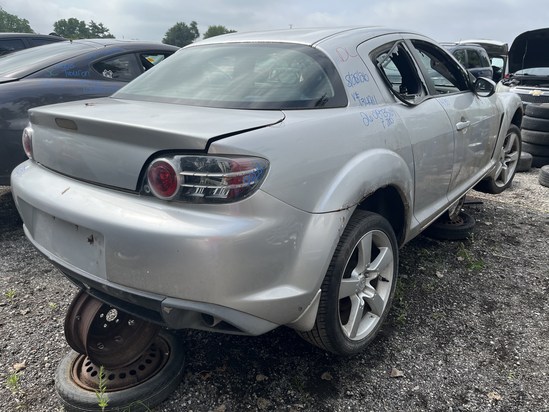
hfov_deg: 67.3
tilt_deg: -17.5
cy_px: 206
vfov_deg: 53.1
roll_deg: -1.3
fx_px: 412
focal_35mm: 26
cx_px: 274
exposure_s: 1/2309
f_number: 1.6
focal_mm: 5.1
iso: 50
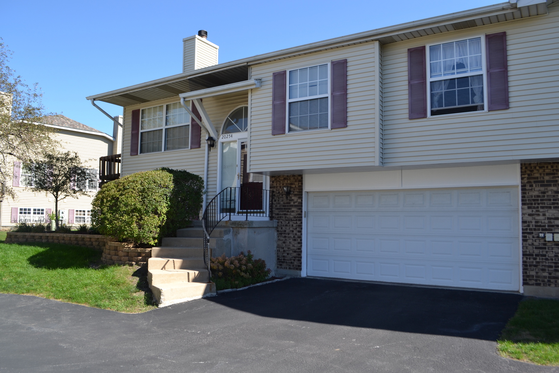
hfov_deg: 67.4
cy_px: 186
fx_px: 419
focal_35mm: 27
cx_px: 280
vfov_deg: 47.9
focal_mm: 18
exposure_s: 1/160
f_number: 6.3
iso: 100
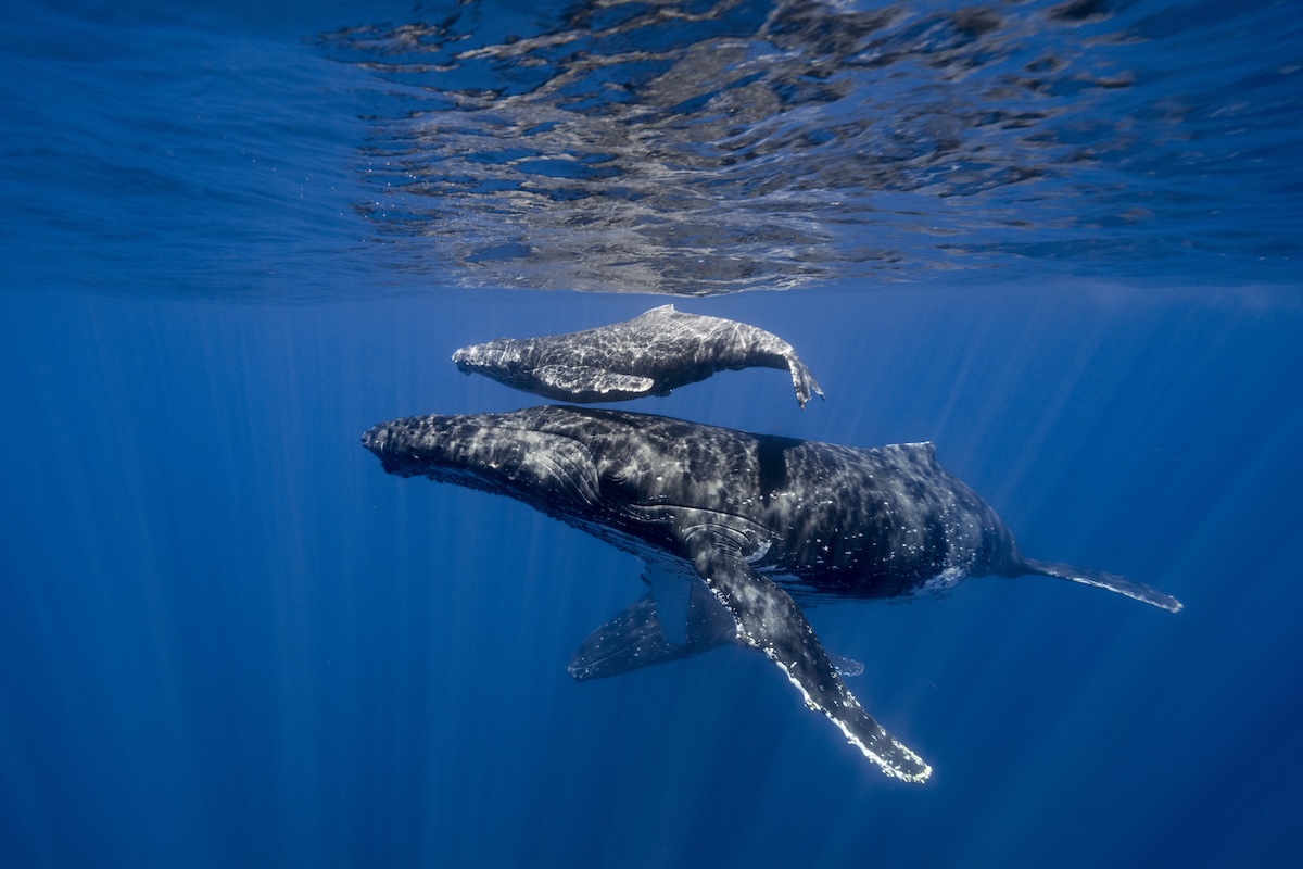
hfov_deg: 104.3
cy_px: 434
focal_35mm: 14
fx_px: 507
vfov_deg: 81.2
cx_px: 652
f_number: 10
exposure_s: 1/160
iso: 320
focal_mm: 14
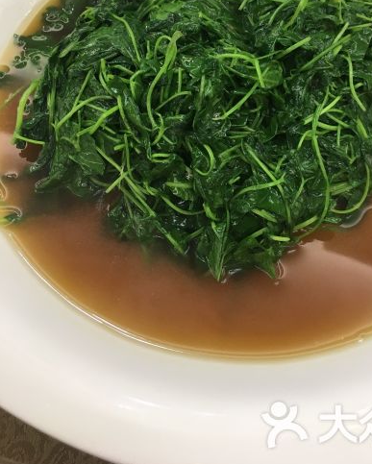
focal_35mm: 41
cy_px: 138
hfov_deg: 36.1
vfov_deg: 43.8
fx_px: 564
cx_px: 250
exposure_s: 1/33
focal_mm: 4.15
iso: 100
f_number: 2.2
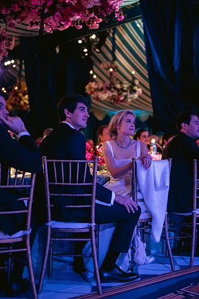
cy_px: 150
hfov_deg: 27.0
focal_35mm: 50
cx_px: 100
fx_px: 415
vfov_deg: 39.6
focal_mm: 50
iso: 3200
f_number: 1.8
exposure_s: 1/80
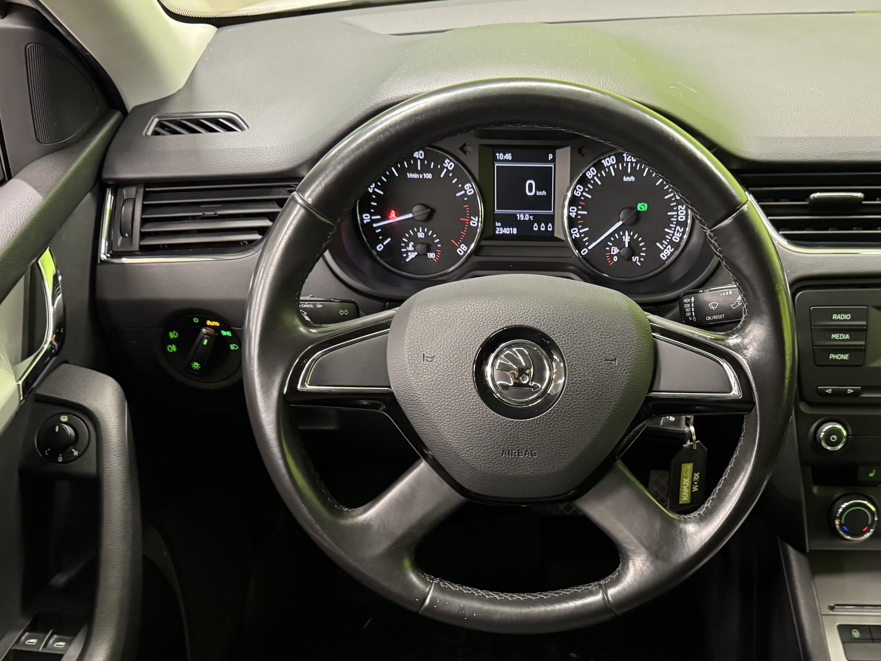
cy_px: 495
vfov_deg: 36.0
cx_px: 545
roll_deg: -0.2
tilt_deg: -38.9
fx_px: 993
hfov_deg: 47.5
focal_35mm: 39
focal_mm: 6.76
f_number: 1.78
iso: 800
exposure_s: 1/33
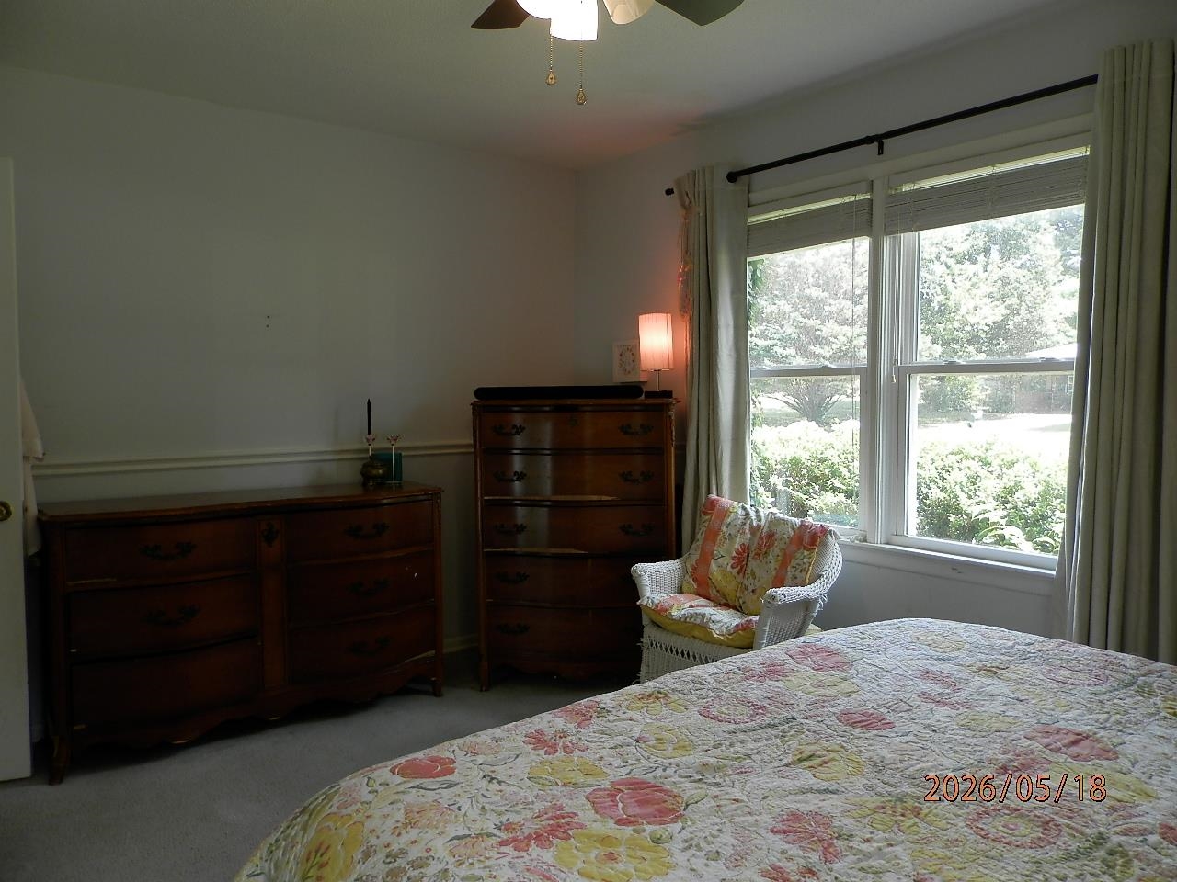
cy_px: 441
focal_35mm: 25
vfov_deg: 54.9
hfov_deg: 69.4
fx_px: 850
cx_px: 588
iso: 80
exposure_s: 1/50
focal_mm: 4.5
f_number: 3.1
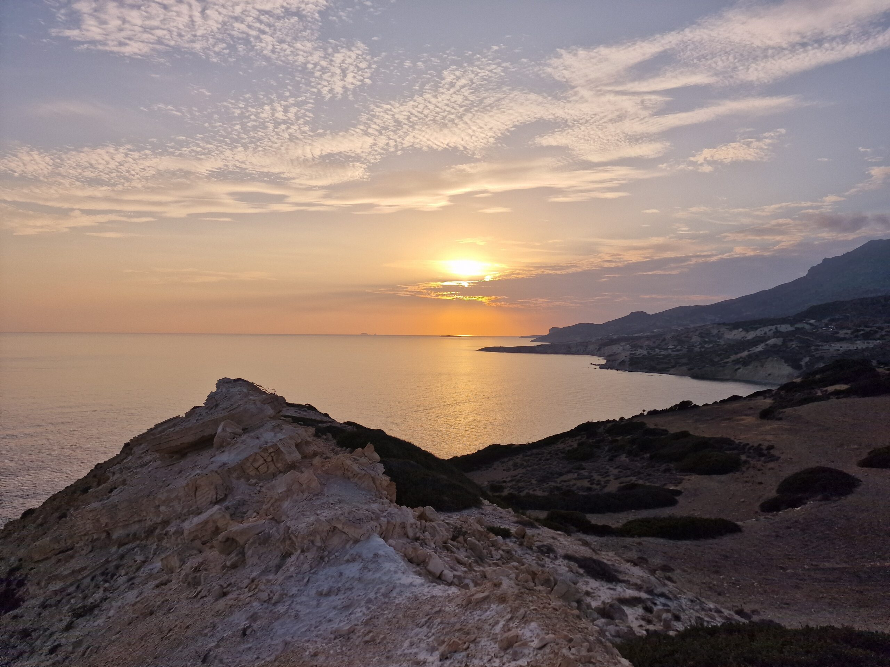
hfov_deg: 73.9
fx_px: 591
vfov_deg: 58.9
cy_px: 334
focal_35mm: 23
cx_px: 445
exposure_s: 1/1546
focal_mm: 6.4
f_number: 1.8
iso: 50
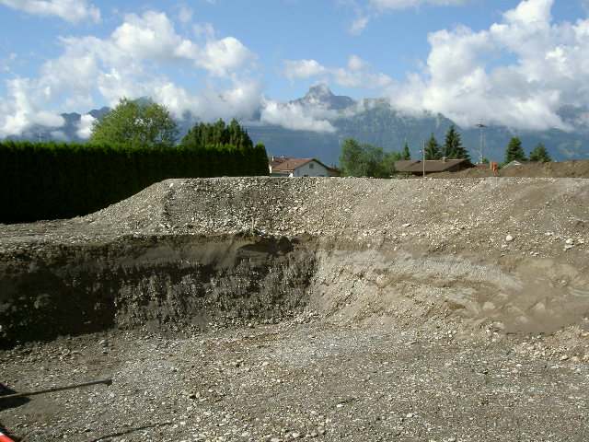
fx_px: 664
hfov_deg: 47.9
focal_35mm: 39
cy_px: 221
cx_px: 294
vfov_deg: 36.8
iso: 50
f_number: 4.7
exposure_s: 1/400
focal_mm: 8
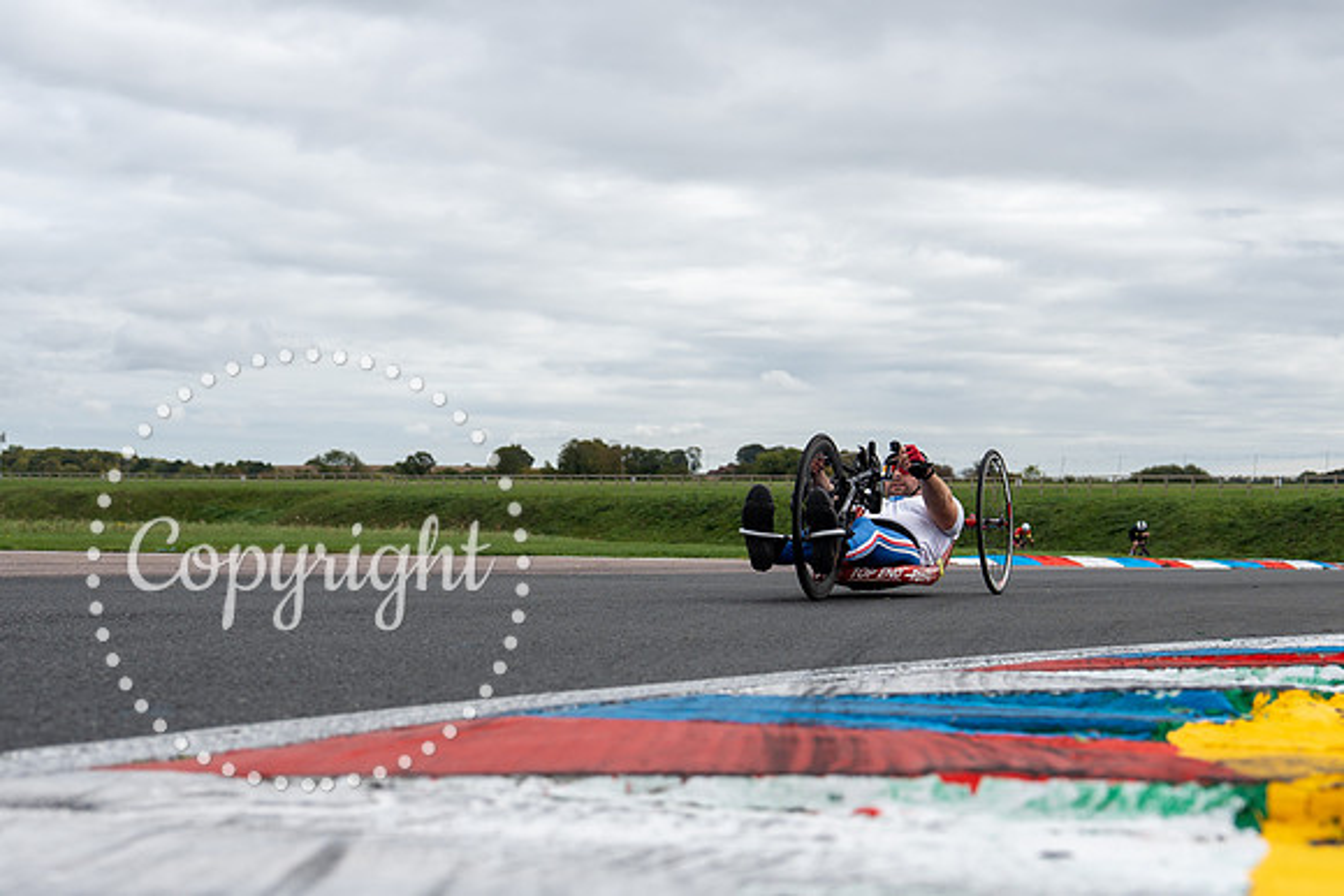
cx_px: 684
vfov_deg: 20.7
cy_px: 717
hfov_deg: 31.0
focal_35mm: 65
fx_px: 2426
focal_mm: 39
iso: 100
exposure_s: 1/1000
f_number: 3.5
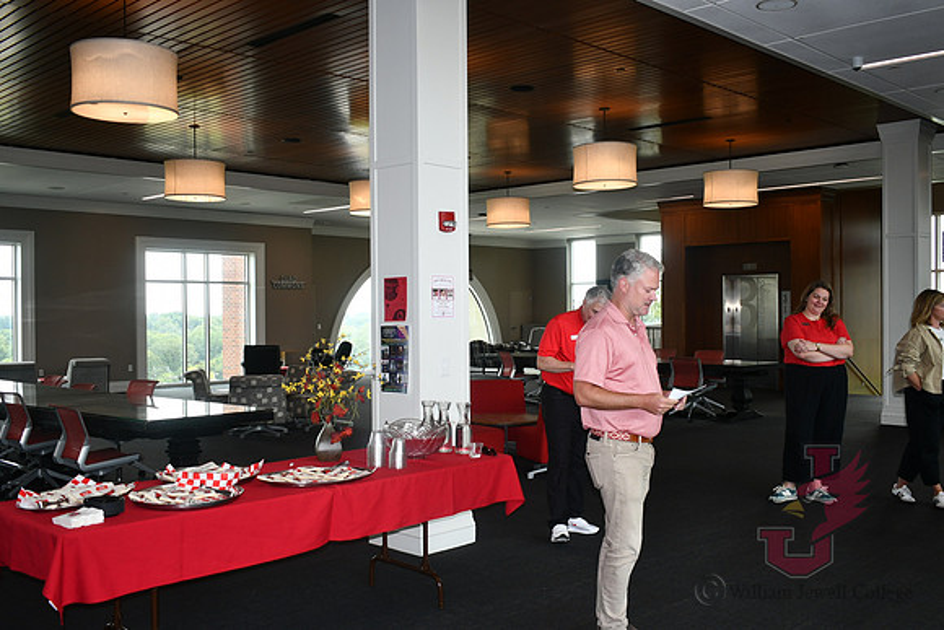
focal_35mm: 36
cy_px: 315
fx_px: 944
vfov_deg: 36.9
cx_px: 472
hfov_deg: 53.1
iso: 200
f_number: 3.5
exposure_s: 1/125
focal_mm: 18
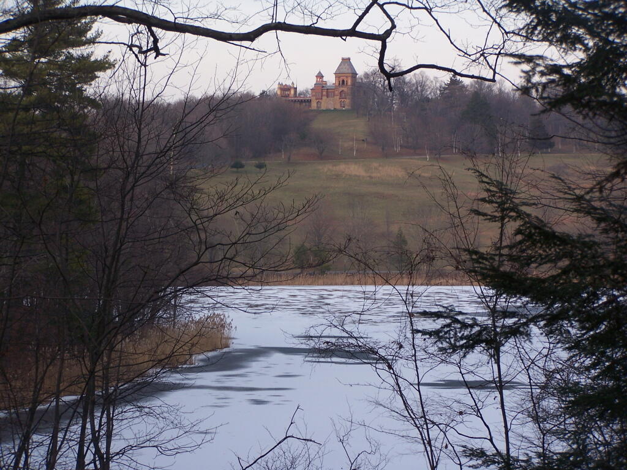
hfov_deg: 16.8
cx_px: 314
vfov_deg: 12.7
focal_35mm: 117
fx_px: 2119
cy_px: 235
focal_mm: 19.4
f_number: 3.2
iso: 80
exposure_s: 1/250
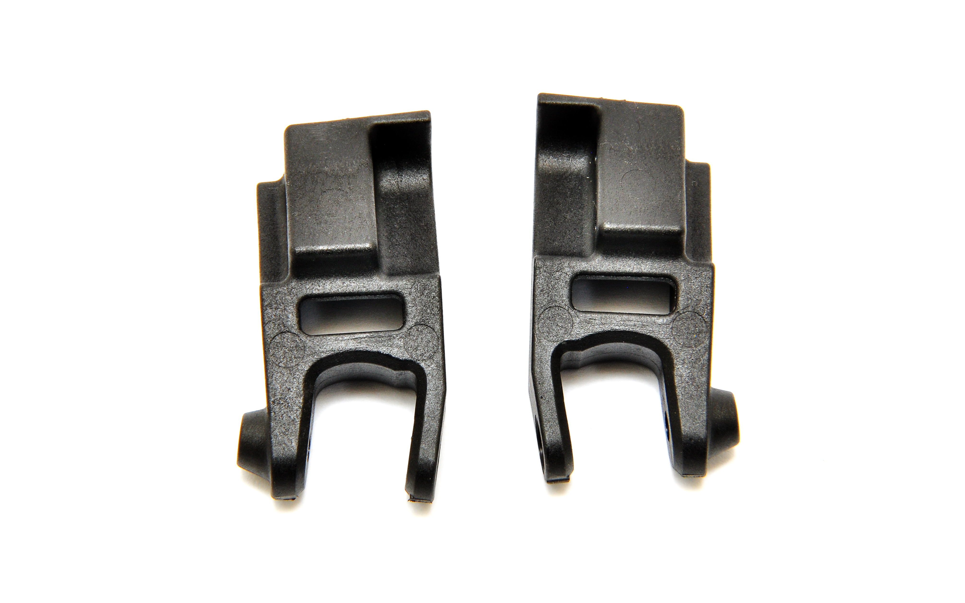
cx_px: 483
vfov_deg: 4.5
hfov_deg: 7.2
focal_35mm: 292
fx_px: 7680
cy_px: 277
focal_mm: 180
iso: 400
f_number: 22
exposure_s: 1/60
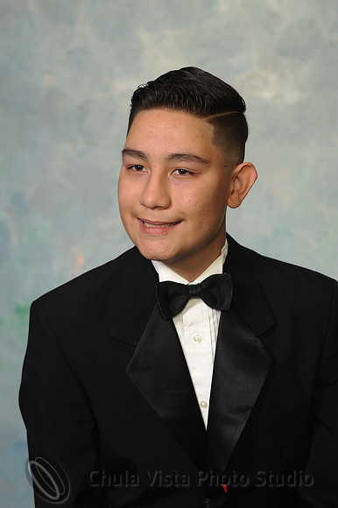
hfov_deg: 10.1
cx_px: 169
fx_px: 1903
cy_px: 254
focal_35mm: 135
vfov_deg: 15.2
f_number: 7.1
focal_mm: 135
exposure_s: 1/125
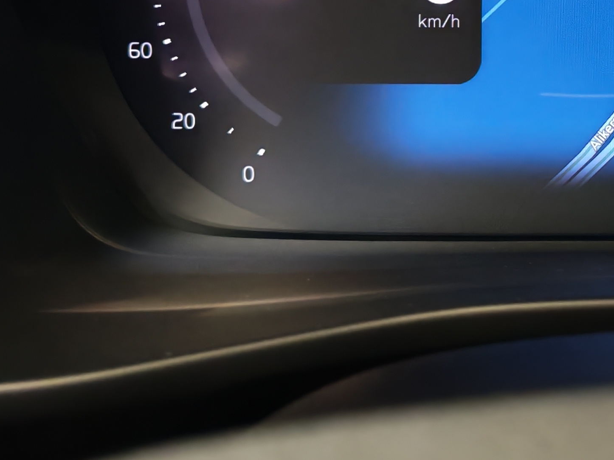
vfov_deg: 16.8
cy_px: -55
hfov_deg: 20.9
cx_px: 805
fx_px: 1507
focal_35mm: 85
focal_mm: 6.12
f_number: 1.9
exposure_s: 1/33
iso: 2000
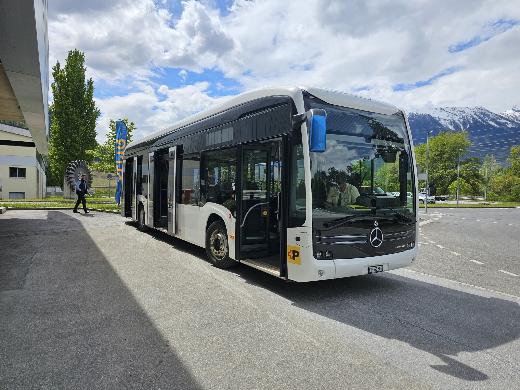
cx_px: 260
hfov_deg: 73.9
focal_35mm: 23
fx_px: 346
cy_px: 195
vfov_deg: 58.9
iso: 10
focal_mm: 6.3
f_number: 1.7
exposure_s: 1/1339
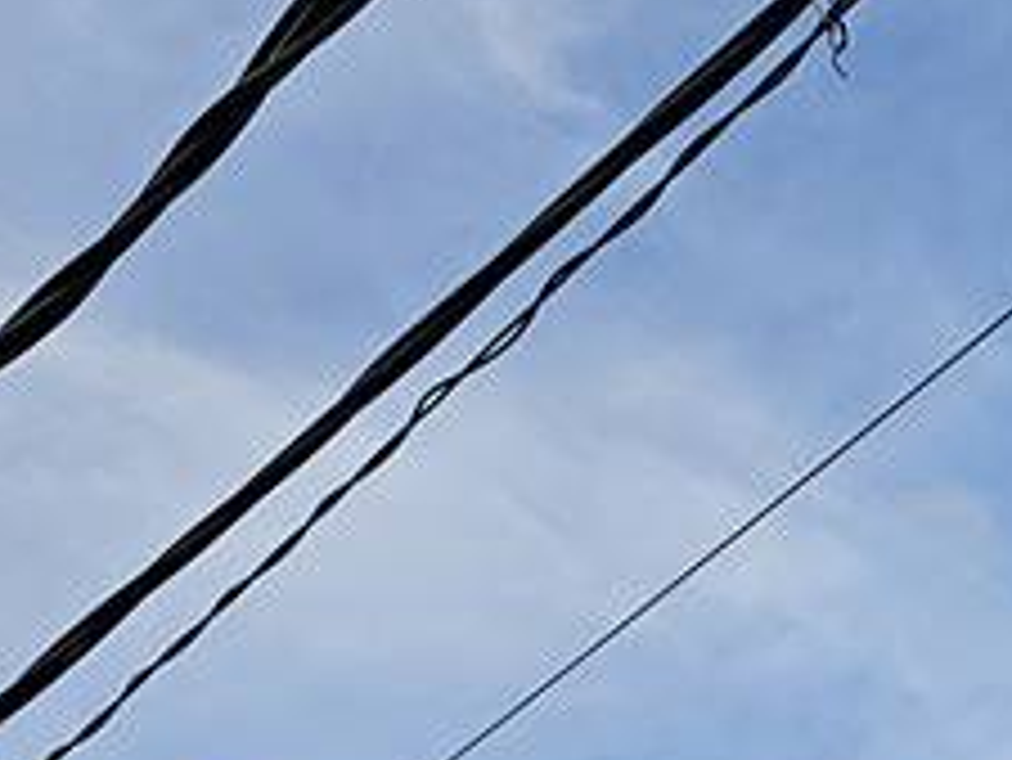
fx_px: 2516
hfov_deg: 20.2
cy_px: 1239
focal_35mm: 86
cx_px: 1417
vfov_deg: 15.4
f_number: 1.7
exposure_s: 1/1053
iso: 20
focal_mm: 6.3
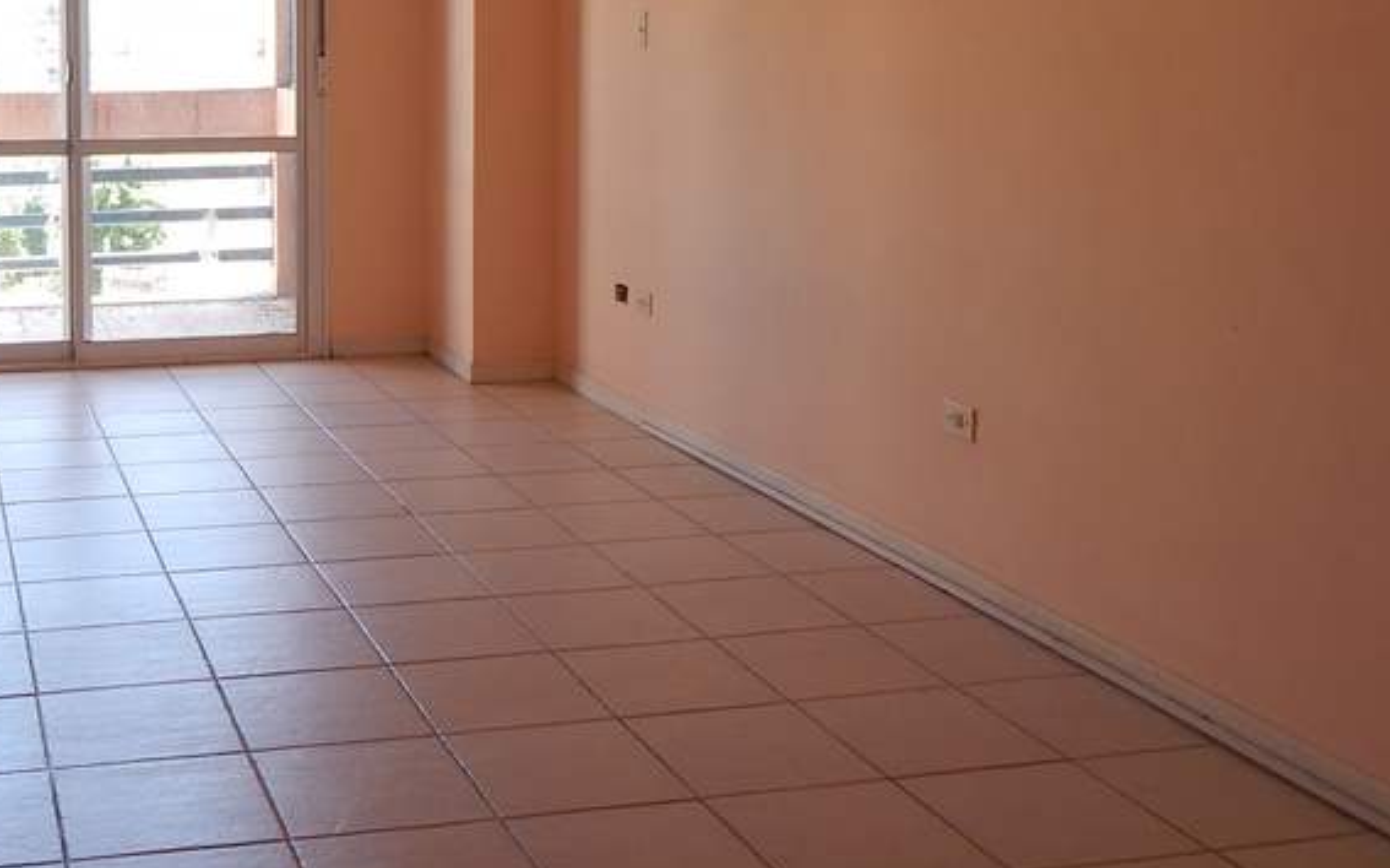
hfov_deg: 41.9
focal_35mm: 46
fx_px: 1742
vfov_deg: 27.3
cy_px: 152
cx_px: 306
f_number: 3.1
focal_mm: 4.5
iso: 125
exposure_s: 1/100
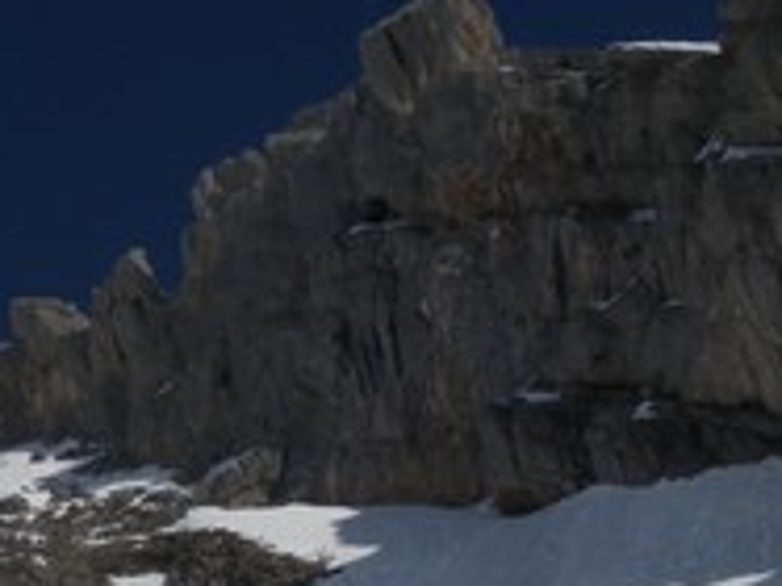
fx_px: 2777
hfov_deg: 15.9
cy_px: 996
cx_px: 92
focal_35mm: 123
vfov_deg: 11.3
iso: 64
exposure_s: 1/1000
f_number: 5.4
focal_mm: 6.3
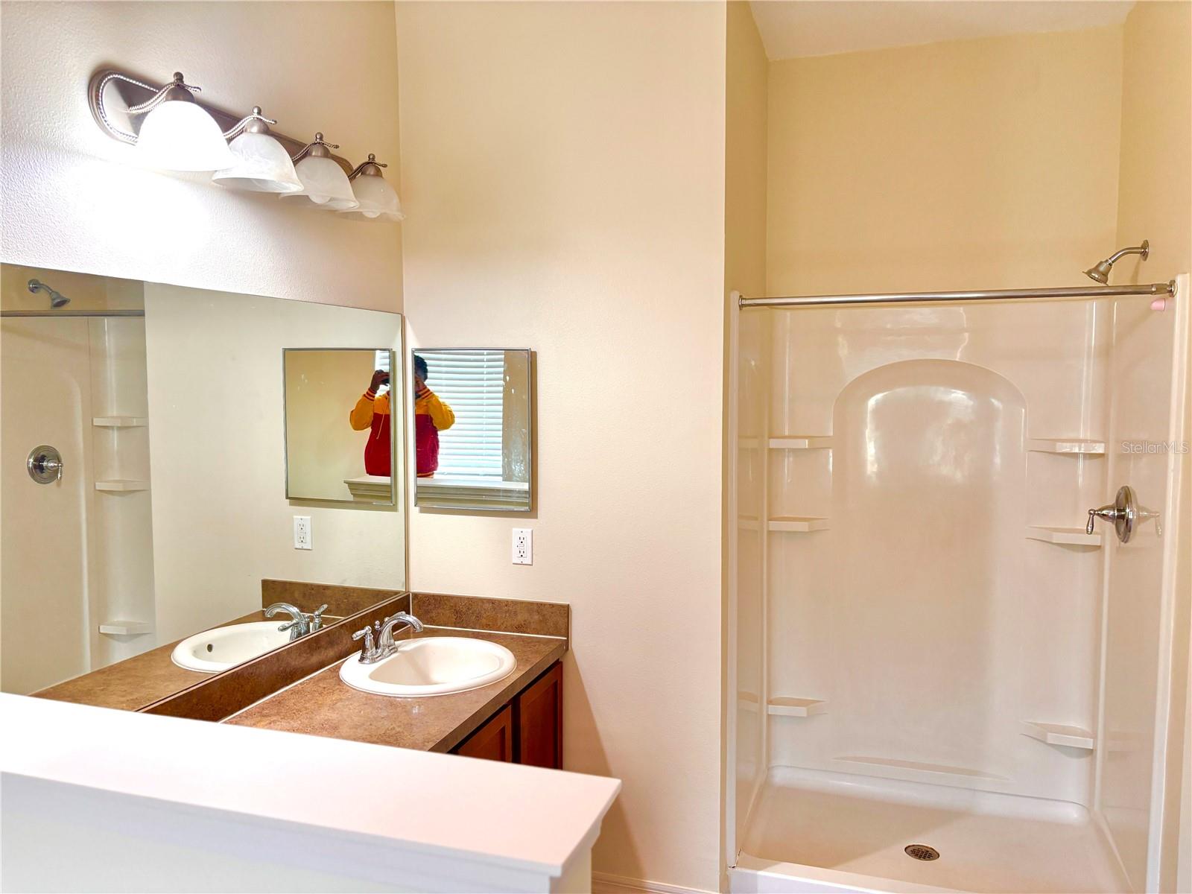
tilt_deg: -4.9
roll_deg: -0.6
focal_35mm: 26
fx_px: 895
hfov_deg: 67.3
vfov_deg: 53.1
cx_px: 596
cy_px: 447
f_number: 1.6
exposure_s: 1/60
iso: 125
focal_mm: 5.96
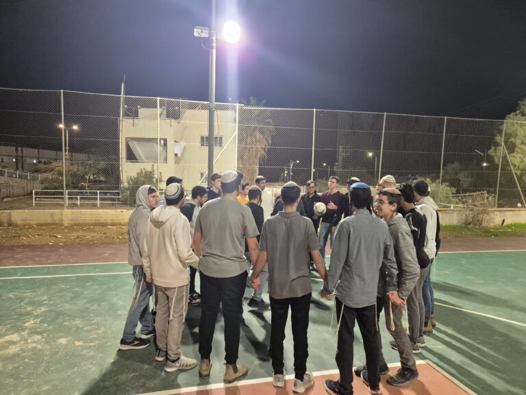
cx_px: 263
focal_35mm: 23
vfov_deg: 58.9
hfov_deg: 73.9
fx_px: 349
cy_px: 198
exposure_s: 1/100
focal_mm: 5.4
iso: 1250
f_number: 1.8
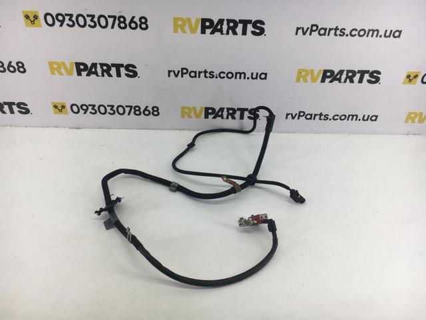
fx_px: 357
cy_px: 160
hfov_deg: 61.7
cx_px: 213
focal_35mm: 29
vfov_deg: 48.2
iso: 32
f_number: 2.2
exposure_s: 1/100
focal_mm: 4.15
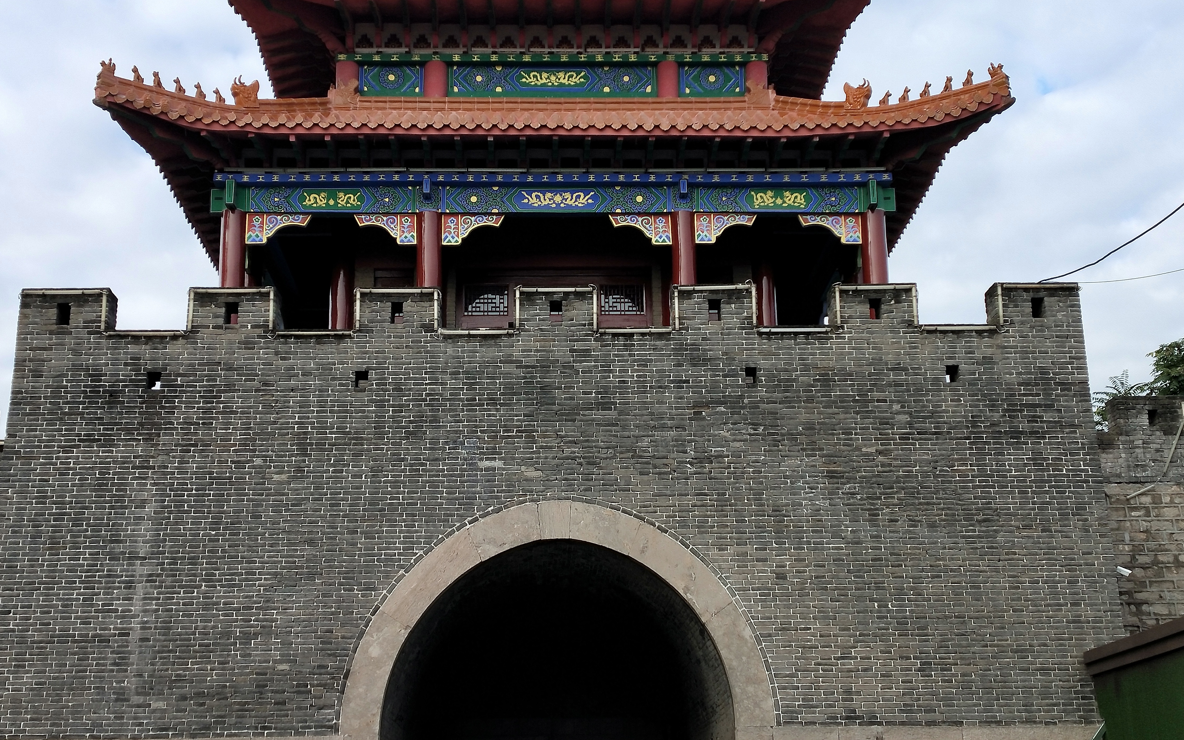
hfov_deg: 72.5
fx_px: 807
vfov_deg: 49.1
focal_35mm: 25
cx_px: 588
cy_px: 316
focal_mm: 3.99
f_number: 1.7
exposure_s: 1/847
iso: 46
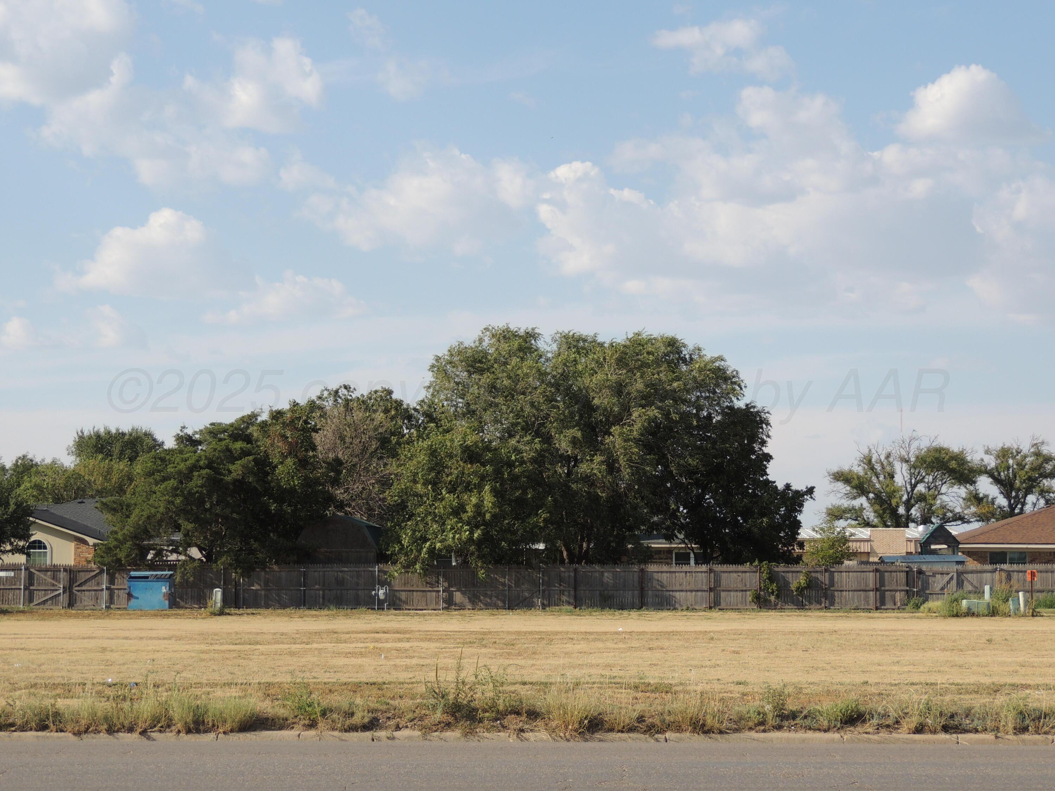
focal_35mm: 90
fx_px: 2743
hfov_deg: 21.8
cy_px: 396
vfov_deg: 16.4
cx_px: 528
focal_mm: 16
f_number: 4.1
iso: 100
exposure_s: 1/640
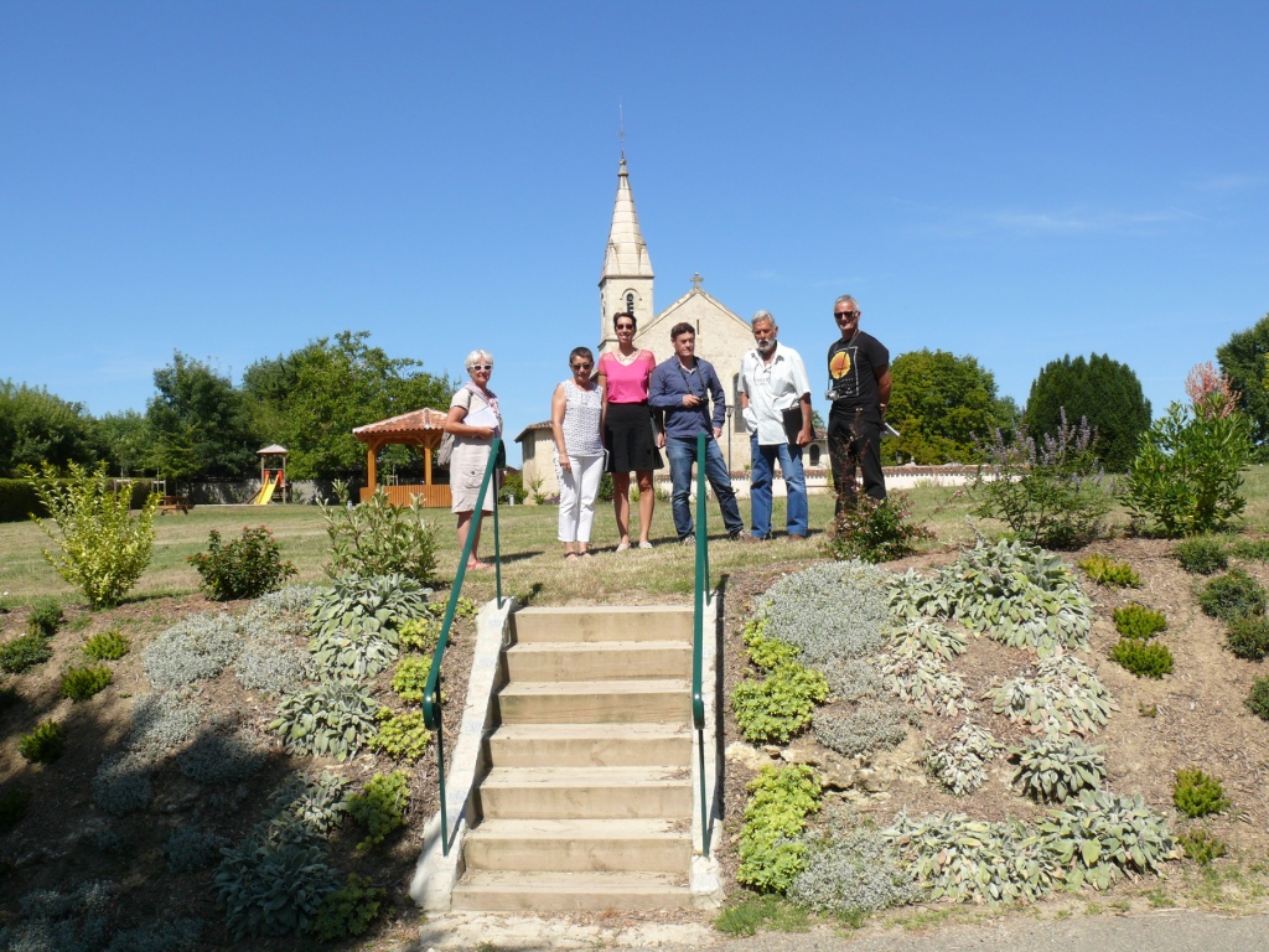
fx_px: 1283
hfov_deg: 52.6
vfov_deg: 40.7
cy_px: 476
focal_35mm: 35
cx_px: 634
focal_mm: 7.4
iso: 100
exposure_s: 1/400
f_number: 6.3
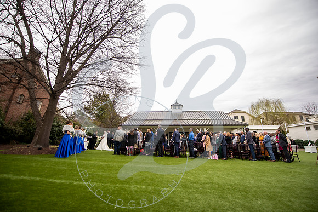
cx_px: 158
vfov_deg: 80.7
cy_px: 106
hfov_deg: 103.7
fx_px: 125
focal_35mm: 14
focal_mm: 14
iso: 640
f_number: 2.8
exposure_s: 1/640
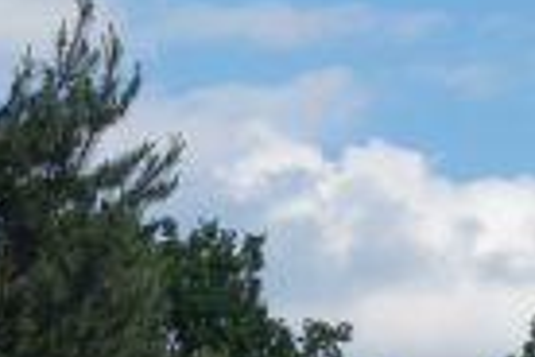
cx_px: -826
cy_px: 1048
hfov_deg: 7.2
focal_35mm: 267
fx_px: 3968
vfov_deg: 4.9
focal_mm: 24
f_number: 8
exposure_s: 1/320
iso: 100
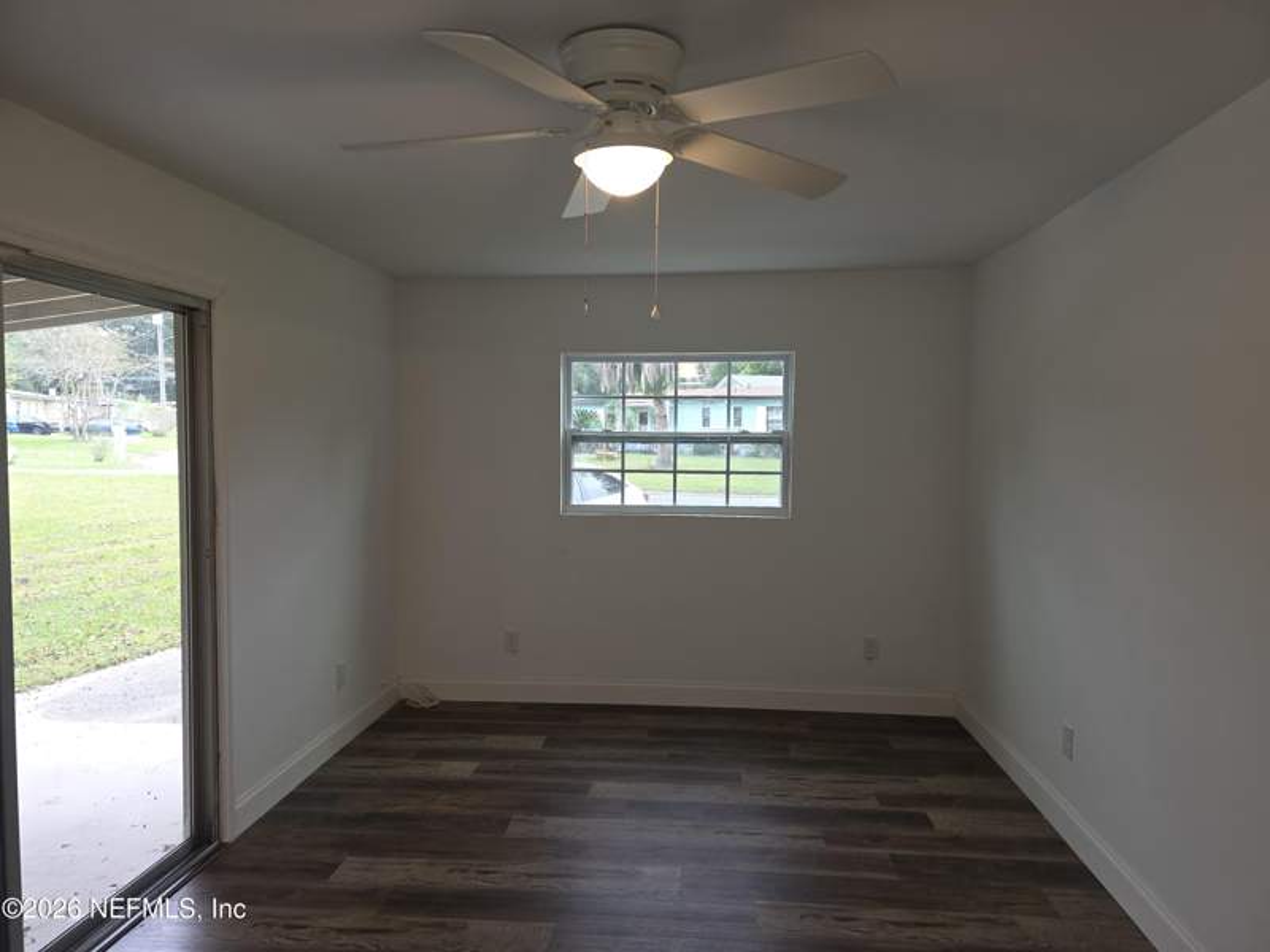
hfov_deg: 73.9
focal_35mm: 23
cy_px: 476
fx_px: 844
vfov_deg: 58.9
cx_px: 635
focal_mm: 6.3
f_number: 1.7
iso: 64
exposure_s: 1/60
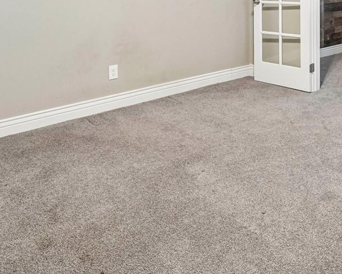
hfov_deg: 46.9
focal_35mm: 37
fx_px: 374
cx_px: 265
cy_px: -22
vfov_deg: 34.9
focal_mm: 10
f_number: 8
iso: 800
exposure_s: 1/3.33
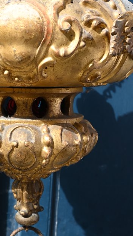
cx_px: 42
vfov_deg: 27.1
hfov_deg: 15.5
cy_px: 92
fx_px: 489
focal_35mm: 78
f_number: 5.6
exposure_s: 1/250
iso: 100
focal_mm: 26
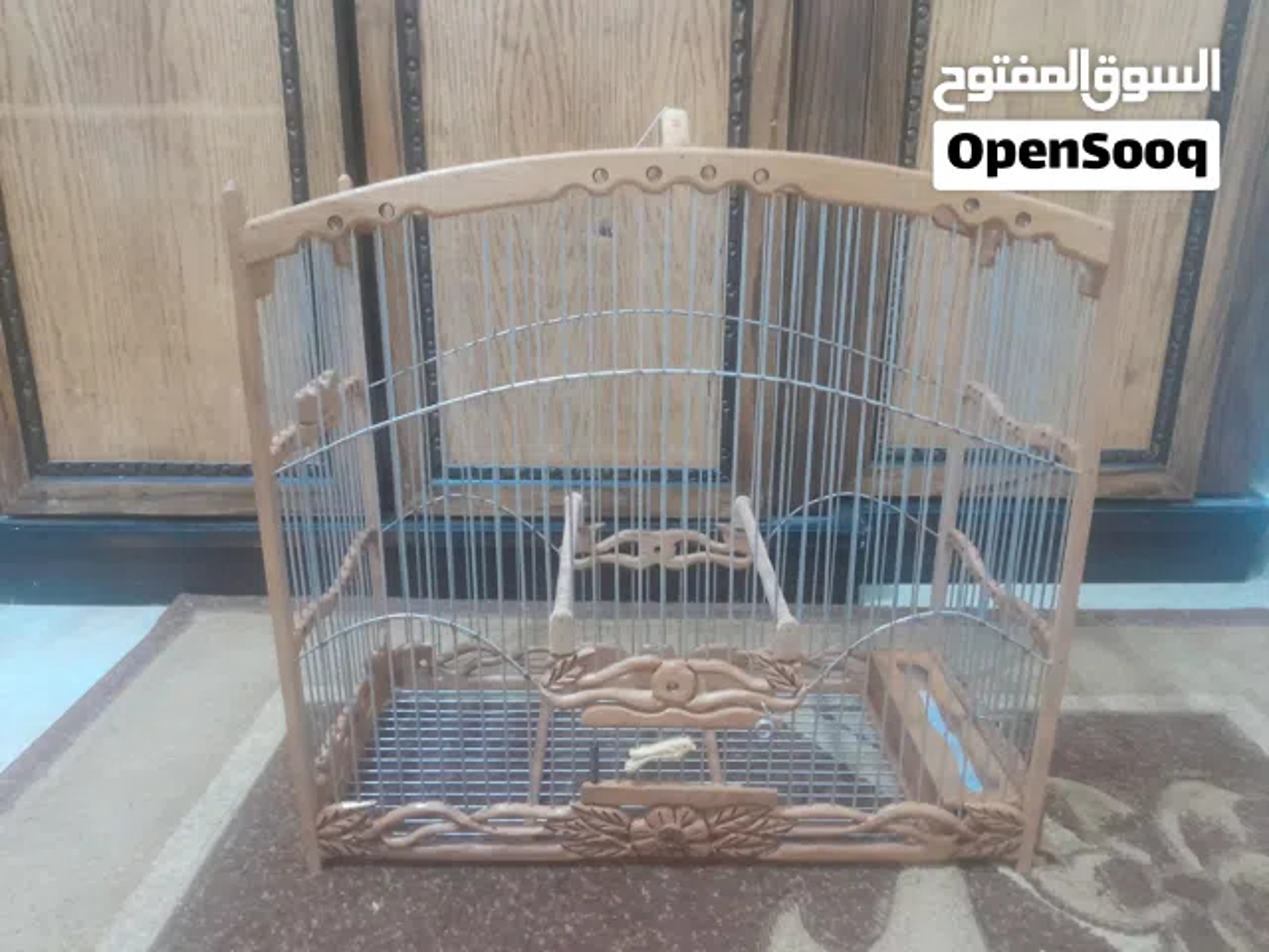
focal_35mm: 26
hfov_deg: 67.3
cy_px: 476
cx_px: 634
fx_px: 953
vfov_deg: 53.1
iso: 640
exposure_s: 1/10
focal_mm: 3.98
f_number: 1.8
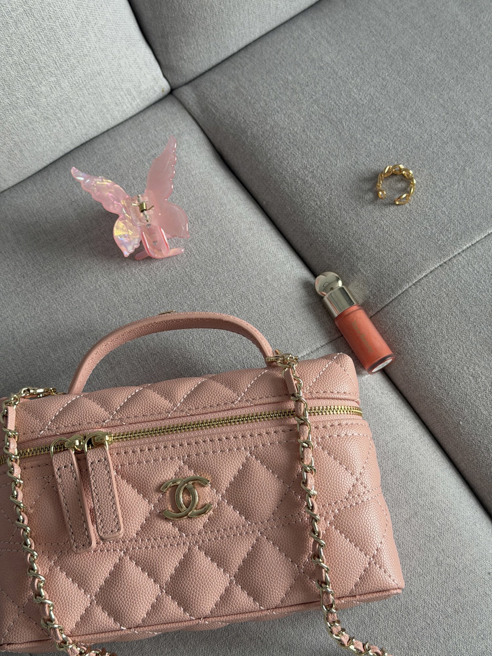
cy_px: 328
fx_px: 910
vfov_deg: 39.7
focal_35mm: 48
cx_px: 246
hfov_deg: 30.3
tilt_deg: -76.7
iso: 100
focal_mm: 6.76
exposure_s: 1/97
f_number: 1.78
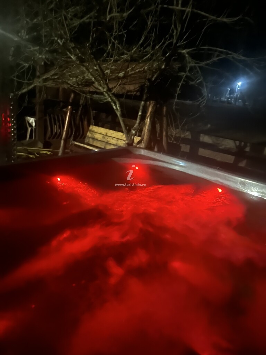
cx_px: 133
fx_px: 266
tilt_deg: -17.4
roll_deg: -7.1
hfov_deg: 53.1
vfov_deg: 67.3
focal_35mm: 26
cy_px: 178
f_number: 1.5
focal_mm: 5.7
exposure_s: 1/5
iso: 5000
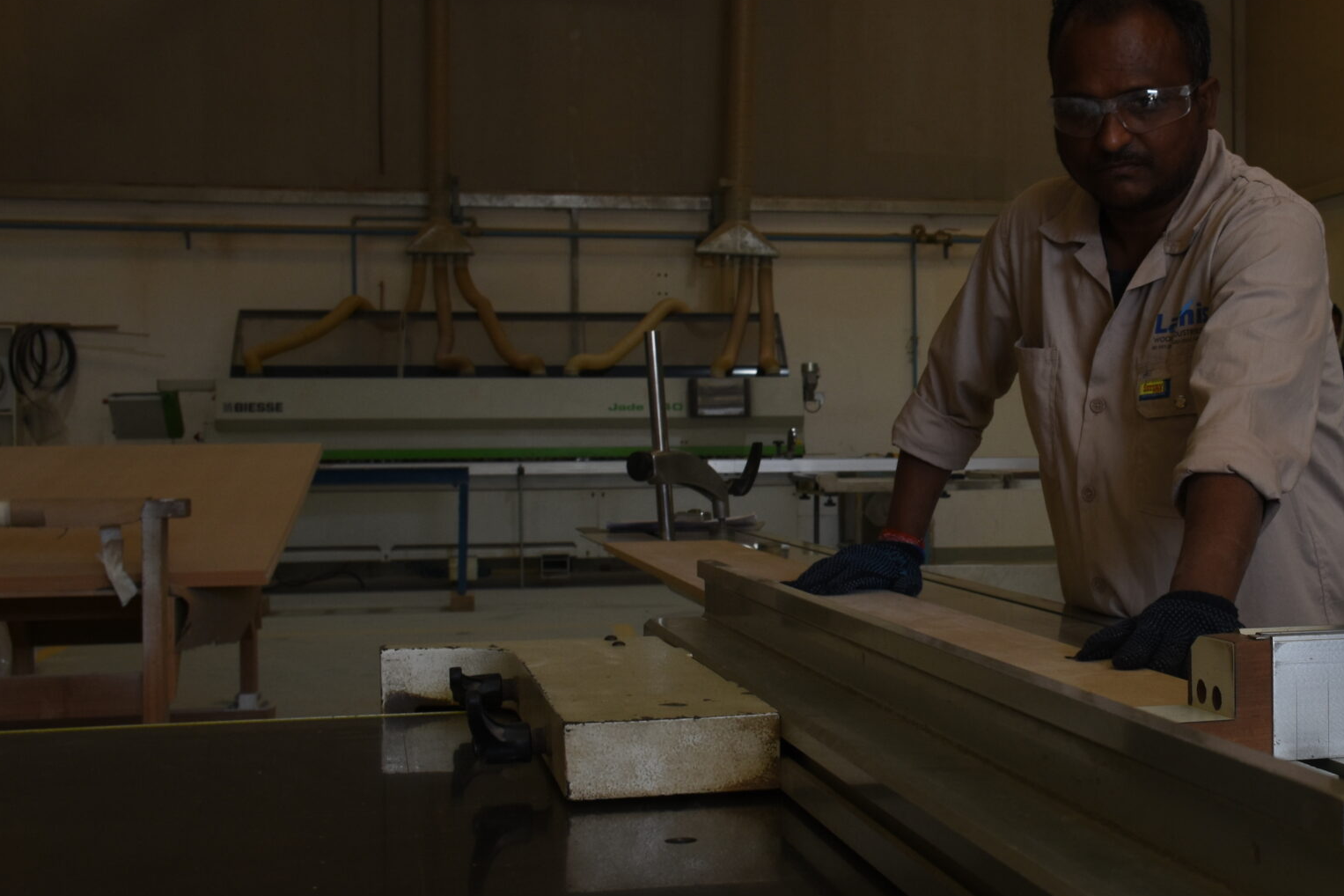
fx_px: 2159
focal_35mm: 58
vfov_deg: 23.4
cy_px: 435
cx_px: 1094
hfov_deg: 33.5
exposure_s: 1/50
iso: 320
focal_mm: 23
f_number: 10
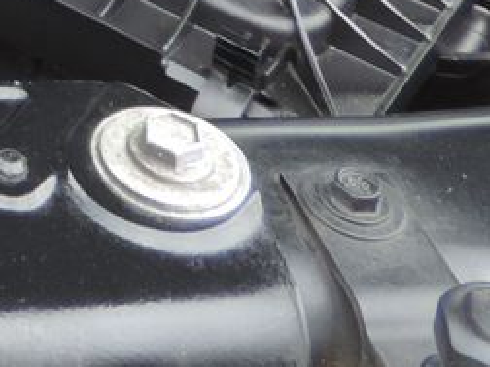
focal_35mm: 122
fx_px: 1727
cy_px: -526
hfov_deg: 13.9
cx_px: -467
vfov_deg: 10.4
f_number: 3
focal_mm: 4.3
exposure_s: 1/40
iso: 80
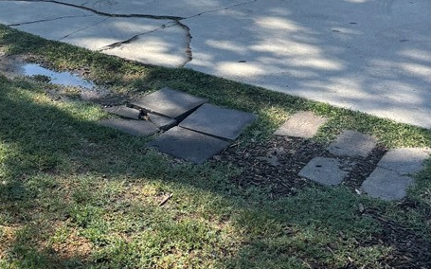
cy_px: -46
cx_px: 69
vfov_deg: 19.8
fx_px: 728
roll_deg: +0.9
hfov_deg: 31.9
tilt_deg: -10.7
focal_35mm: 62
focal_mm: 5.96
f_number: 1.6
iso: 50
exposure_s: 1/1695
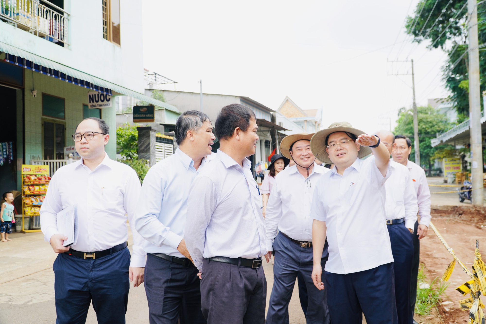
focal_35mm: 34
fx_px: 466
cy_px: 162
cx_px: 243
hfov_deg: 55.1
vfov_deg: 38.4
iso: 125
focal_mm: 23
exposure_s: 1/250
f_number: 4
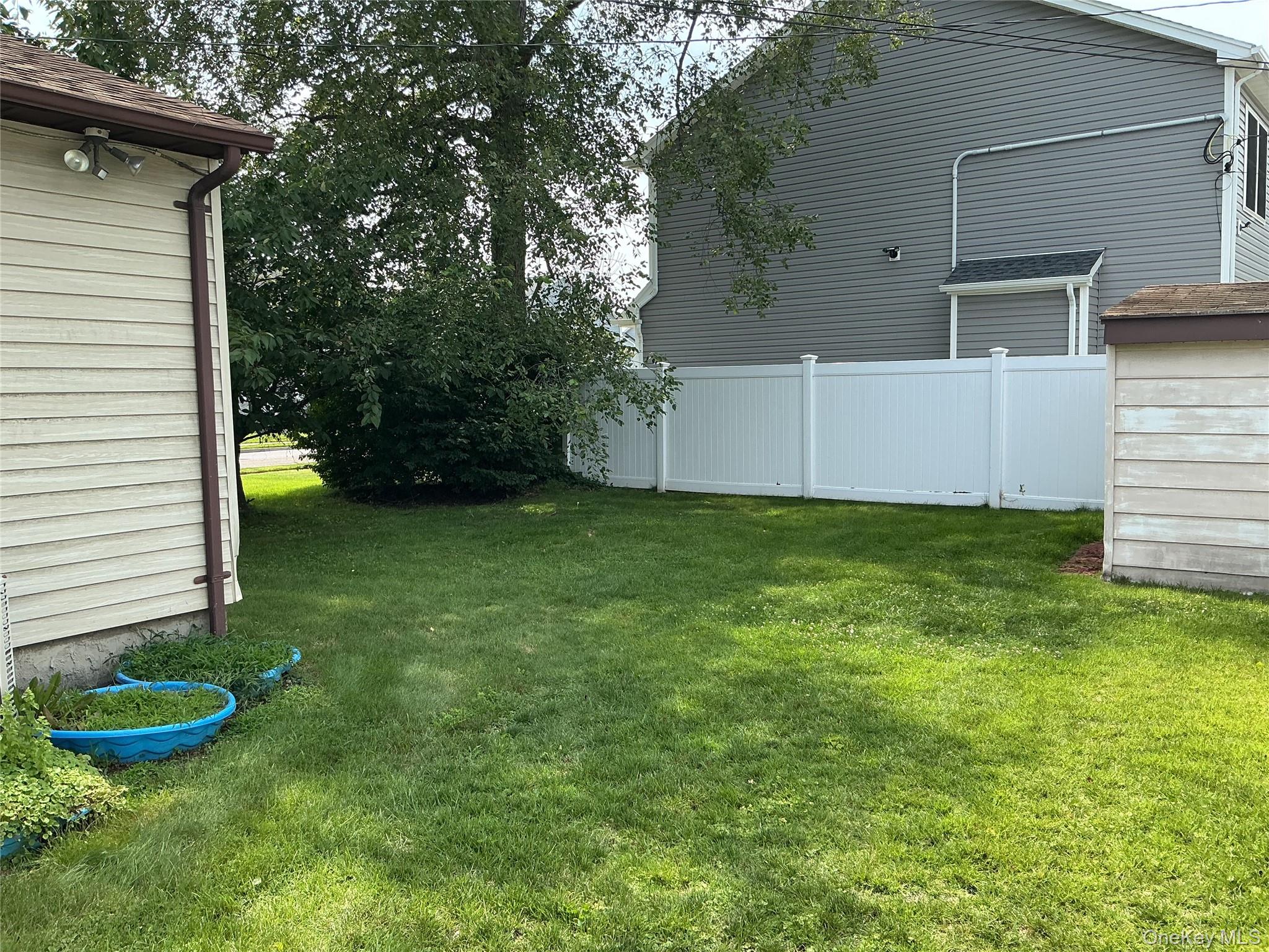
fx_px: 1063
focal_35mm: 29
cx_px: 634
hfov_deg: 61.7
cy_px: 476
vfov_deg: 48.2
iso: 25
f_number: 1.8
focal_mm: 3
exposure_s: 1/606
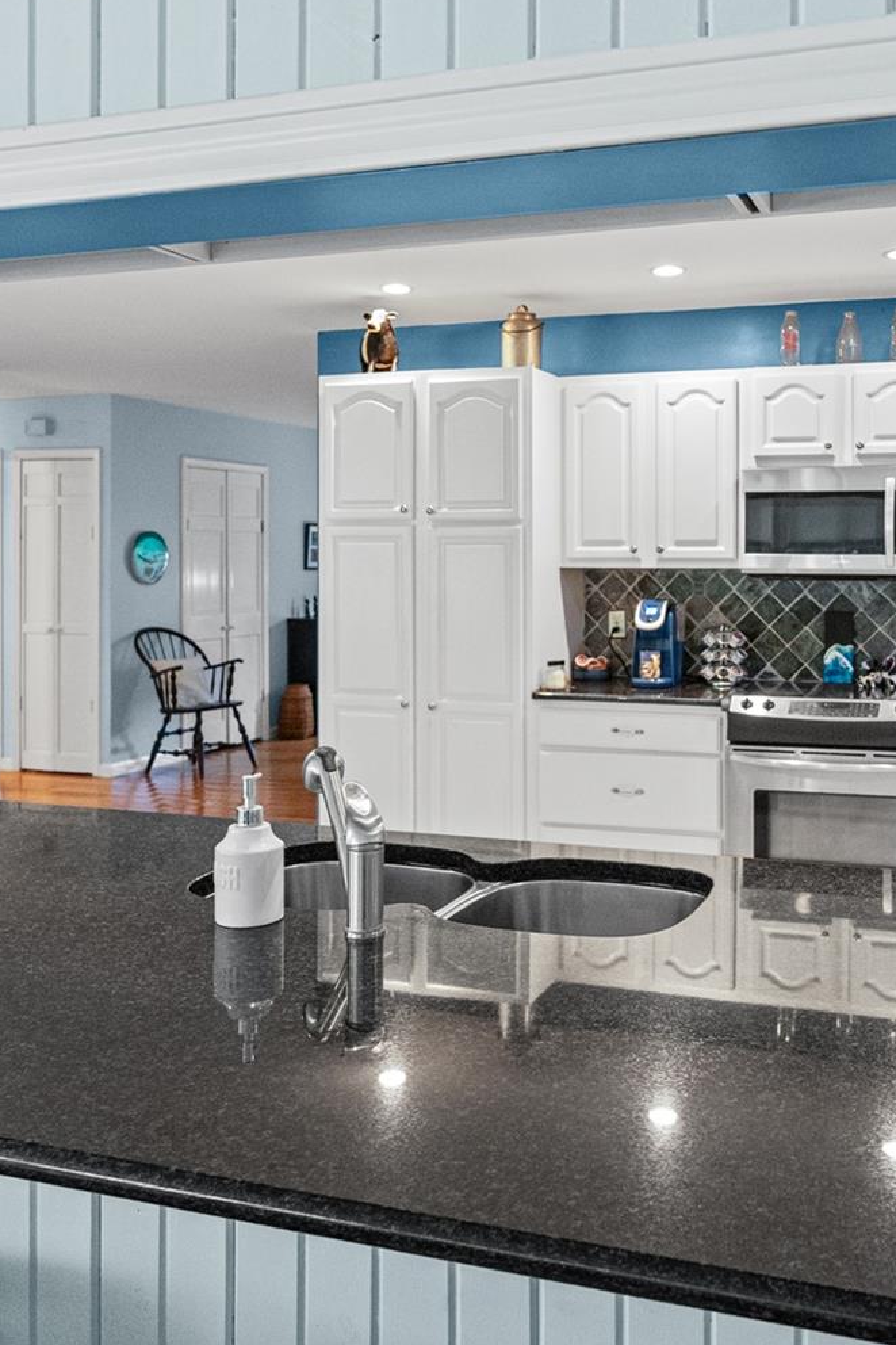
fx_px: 1232
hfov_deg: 39.3
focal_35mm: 33
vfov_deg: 57.0
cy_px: 580
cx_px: 628
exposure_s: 1/60
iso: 6400
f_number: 4
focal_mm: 16
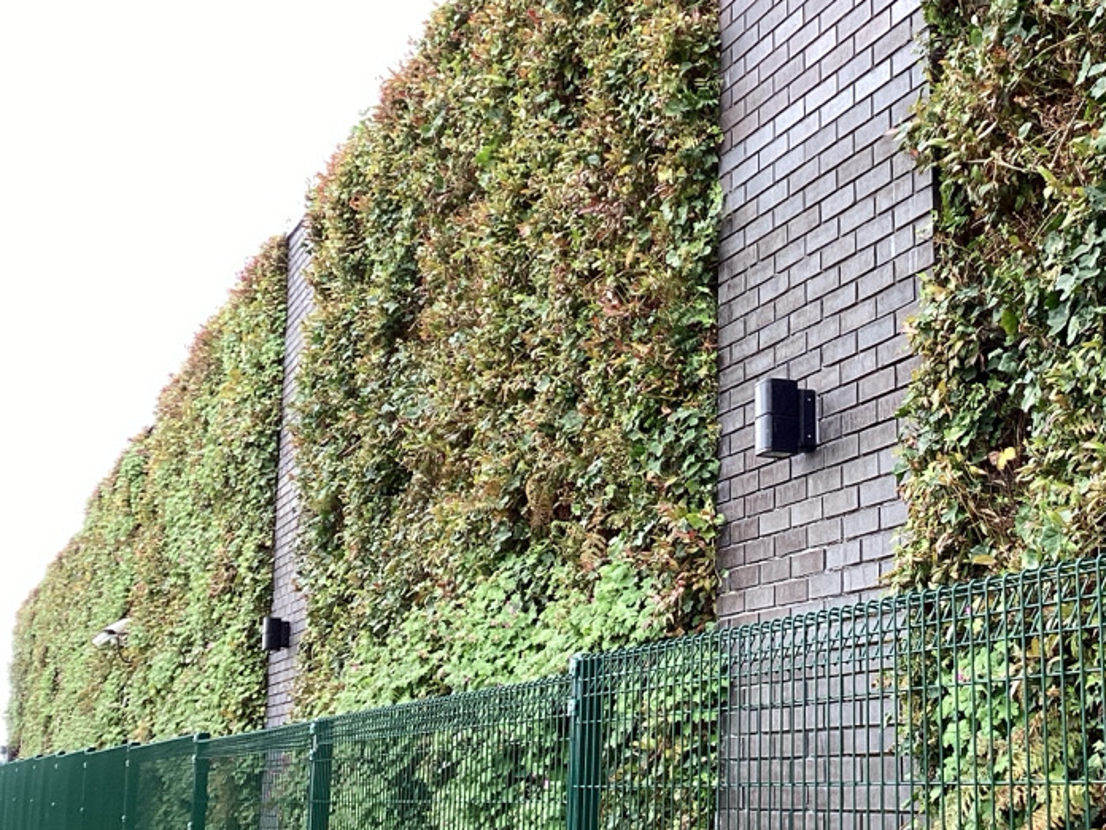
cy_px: 413
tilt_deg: +10.5
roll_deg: +0.5
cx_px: 863
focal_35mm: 57
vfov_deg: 25.7
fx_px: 1821
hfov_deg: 33.0
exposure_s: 1/120
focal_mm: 3.3
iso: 40
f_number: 2.4
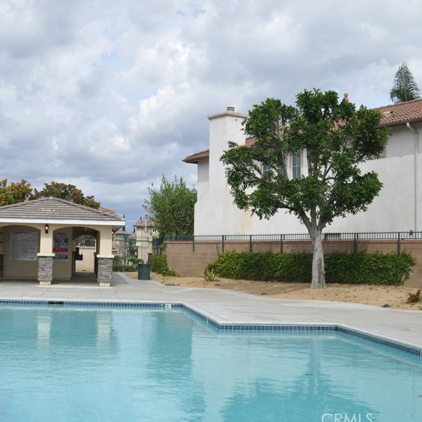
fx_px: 648
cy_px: 213
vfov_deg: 36.1
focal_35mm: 47
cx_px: 124
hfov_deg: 35.5
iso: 200
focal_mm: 24
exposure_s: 1/500
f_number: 8
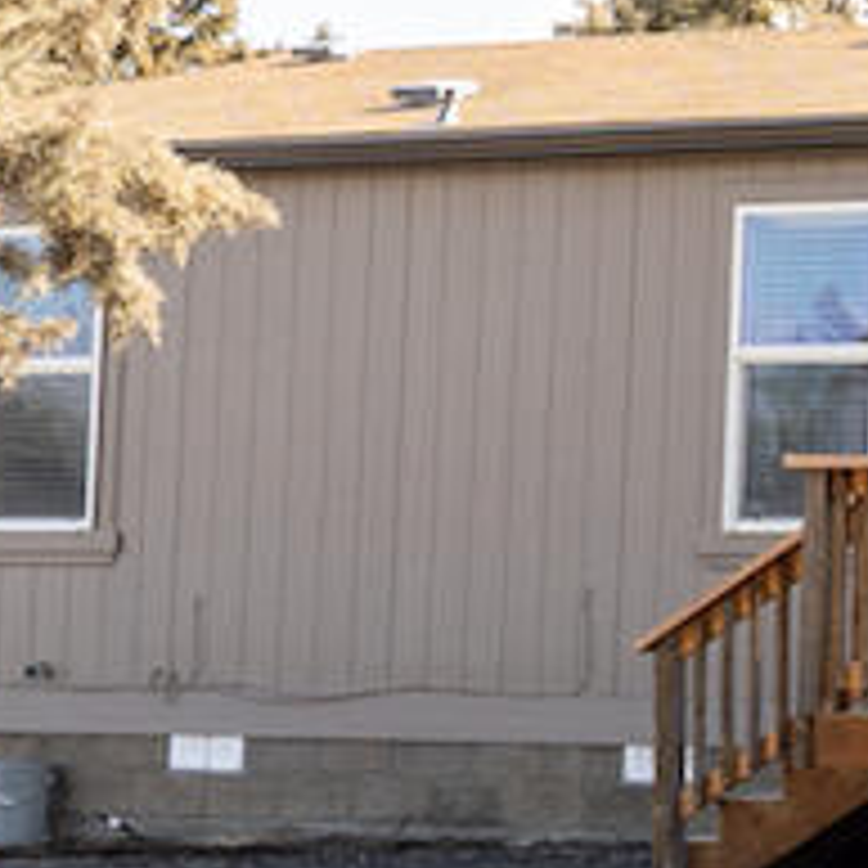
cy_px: 313
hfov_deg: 9.8
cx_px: 2019
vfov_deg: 11.1
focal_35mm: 158
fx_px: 4482
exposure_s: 1/320
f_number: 8
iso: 800
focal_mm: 28
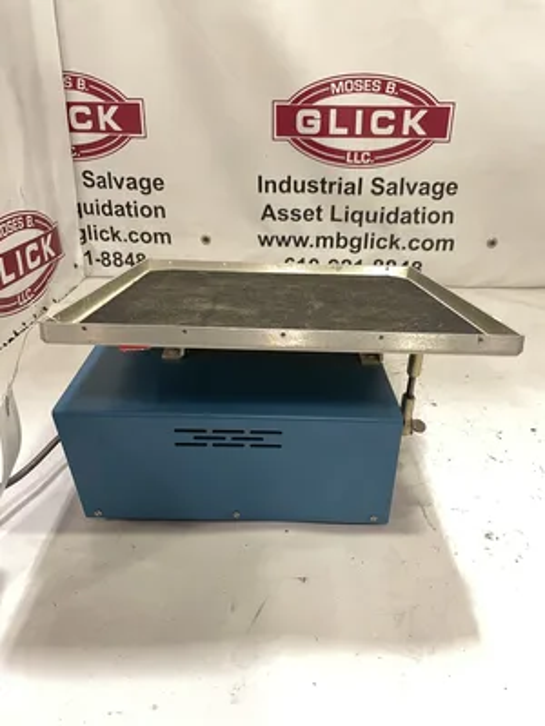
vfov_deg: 67.3
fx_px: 546
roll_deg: -0.6
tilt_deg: -26.5
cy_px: 363
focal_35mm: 26
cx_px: 272
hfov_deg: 53.1
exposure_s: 1/60
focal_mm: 4.2
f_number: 1.6
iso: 400
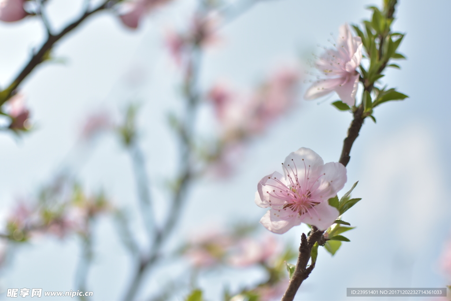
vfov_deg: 25.8
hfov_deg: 37.8
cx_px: 226
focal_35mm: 52
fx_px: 658
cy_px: 150
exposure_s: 1/4000
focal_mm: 35
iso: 100
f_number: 1.8
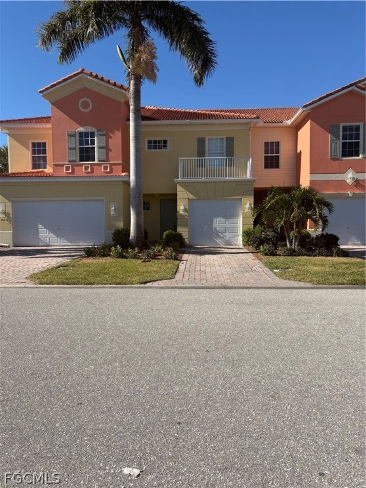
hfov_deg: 53.1
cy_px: 244
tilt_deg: -2.0
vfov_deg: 67.3
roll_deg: +0.2
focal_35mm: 26
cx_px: 183
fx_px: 366
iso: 50
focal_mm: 5.96
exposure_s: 1/3831
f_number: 1.6
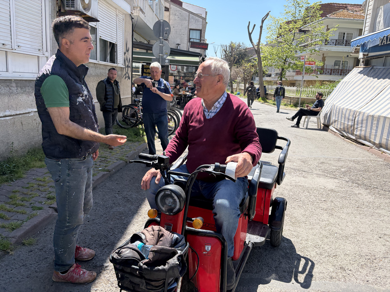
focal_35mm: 26
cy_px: 146
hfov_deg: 67.3
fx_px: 293
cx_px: 195
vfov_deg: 53.1
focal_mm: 5.96
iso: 64
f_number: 1.6
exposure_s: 1/2075
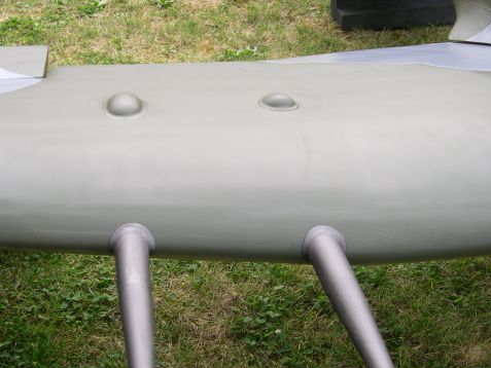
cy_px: 222
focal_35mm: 51
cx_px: 264
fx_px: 724
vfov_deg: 28.5
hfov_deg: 37.5
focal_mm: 8
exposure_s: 1/132
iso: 100
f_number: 2.8
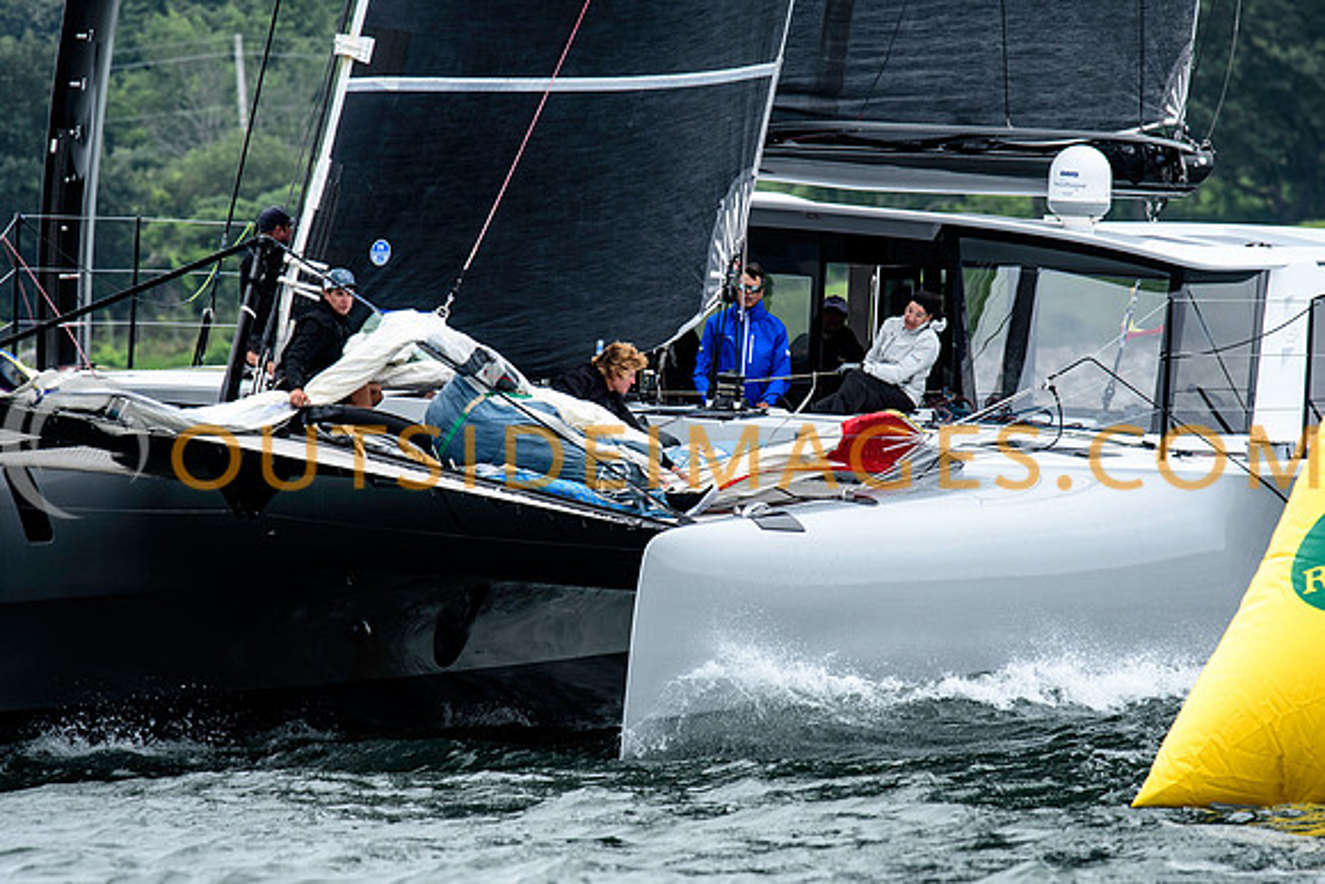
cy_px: 442
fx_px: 16566
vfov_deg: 3.1
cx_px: 662
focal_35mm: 450
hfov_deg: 4.6
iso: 500
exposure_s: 1/320
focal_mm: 300
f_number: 5.6
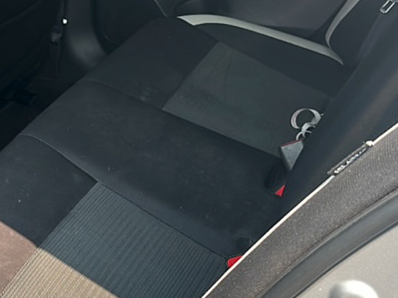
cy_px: 139
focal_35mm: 60
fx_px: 690
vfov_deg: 24.4
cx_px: 11
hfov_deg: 30.2
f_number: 1.78
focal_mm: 6.86
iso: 100
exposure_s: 1/681
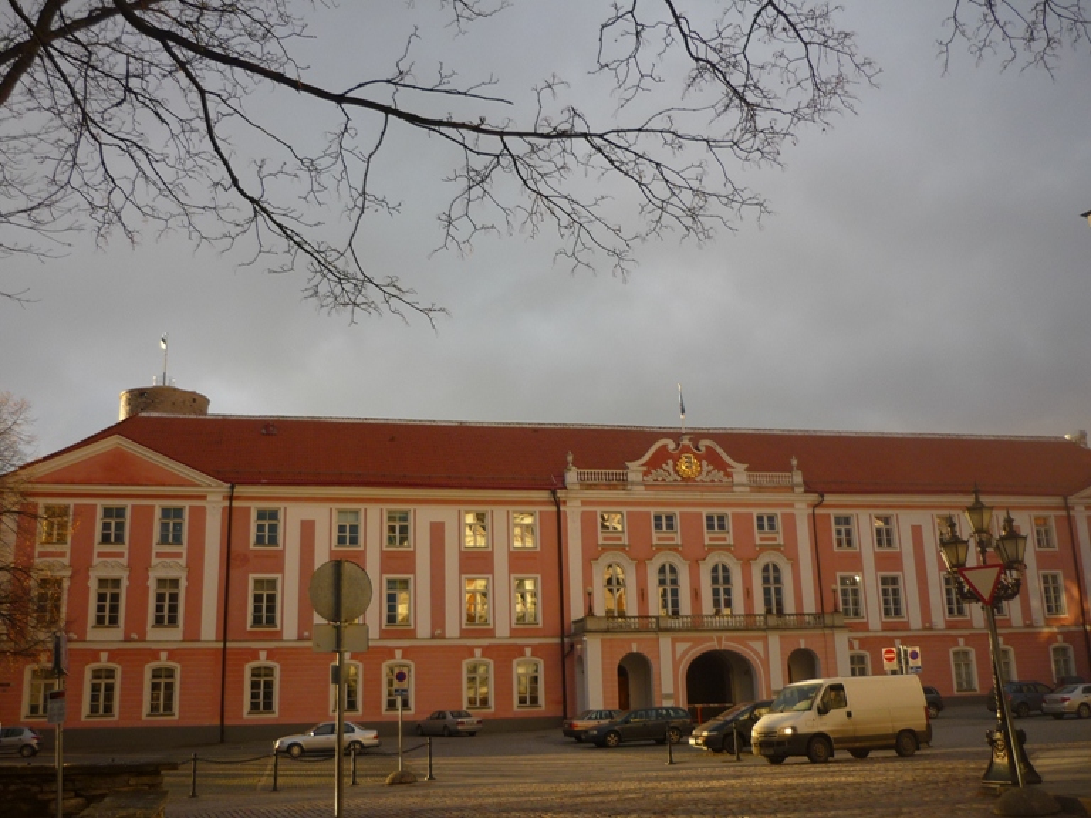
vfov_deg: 42.9
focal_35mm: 33
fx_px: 1040
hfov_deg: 55.4
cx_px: 546
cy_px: 409
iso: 100
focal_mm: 5.5
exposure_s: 1/250
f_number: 2.8
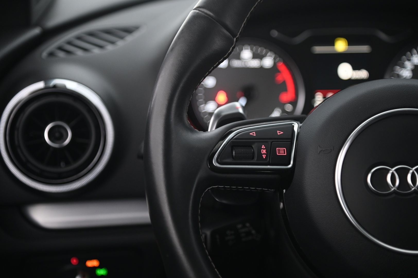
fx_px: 1067
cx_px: 209
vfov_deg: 14.8
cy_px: 139
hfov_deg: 22.2
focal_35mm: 92
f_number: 4
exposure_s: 1/15
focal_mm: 92
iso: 2000
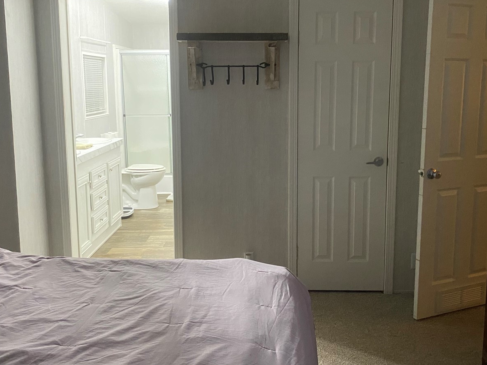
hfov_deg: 52.6
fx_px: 492
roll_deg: +1.7
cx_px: 263
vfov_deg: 40.6
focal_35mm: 35
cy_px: 157
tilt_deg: -6.4
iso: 500
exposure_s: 1/40
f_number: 1.8
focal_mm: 4.25
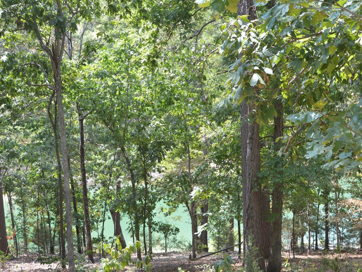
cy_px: 154
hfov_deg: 37.5
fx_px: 533
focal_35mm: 51
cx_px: 182
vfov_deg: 28.5
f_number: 4.5
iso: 280
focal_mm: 24
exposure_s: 1/125
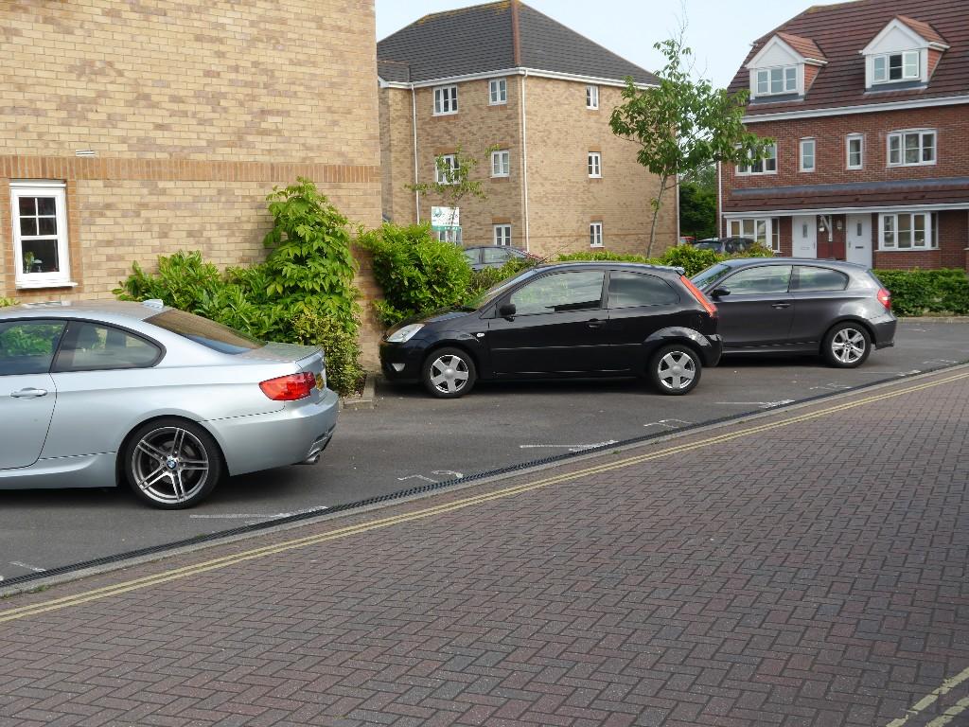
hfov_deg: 39.7
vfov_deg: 30.3
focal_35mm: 48
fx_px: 1344
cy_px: 364
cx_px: 484
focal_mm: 24
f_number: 6.3
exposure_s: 1/200
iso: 160
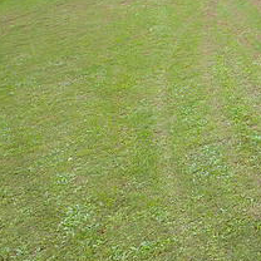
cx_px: 300
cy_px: 7
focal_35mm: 64
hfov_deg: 24.7
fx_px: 546
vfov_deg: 25.7
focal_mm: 4.7
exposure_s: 1/188
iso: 100
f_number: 2.2
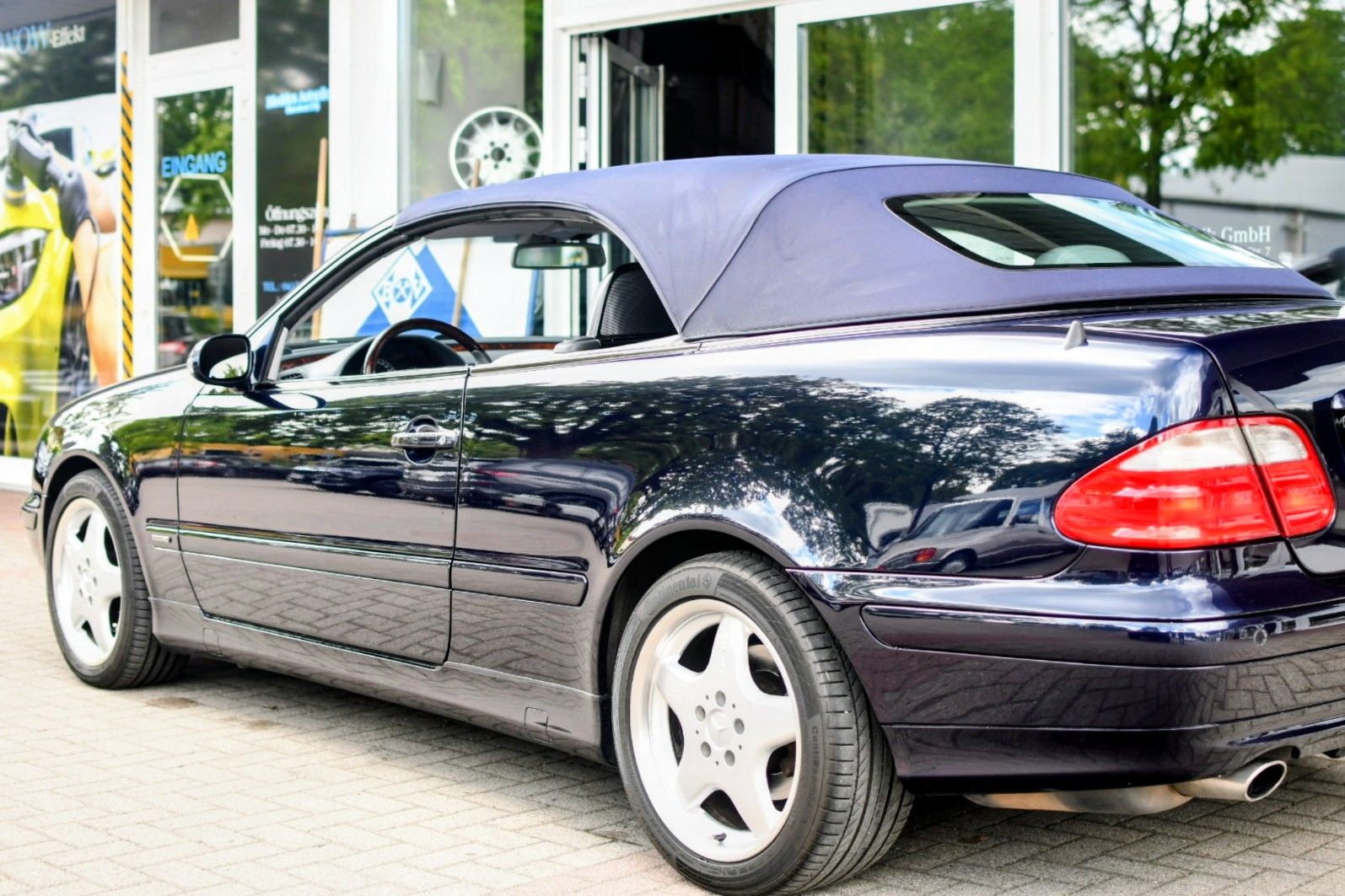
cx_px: 672
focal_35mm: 52
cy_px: 448
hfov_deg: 38.2
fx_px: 1942
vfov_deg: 26.0
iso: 400
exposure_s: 1/250
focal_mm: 35
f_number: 2.8
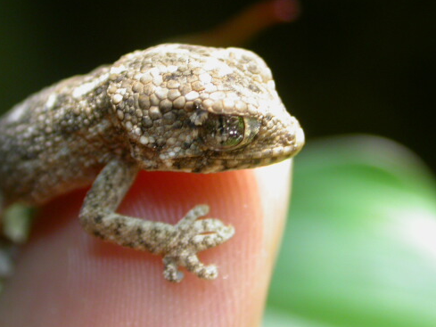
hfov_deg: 19.3
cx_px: 209
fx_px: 1285
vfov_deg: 14.5
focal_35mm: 102
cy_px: 137
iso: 100
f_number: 3.5
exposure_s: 1/22.6
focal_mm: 16.2
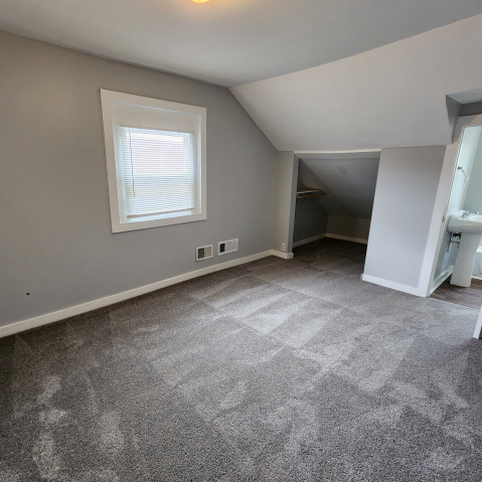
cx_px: 207
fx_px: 252
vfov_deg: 87.4
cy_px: 247
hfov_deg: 86.9
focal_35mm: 16
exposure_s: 1/60
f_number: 2.2
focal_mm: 2.2
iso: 400
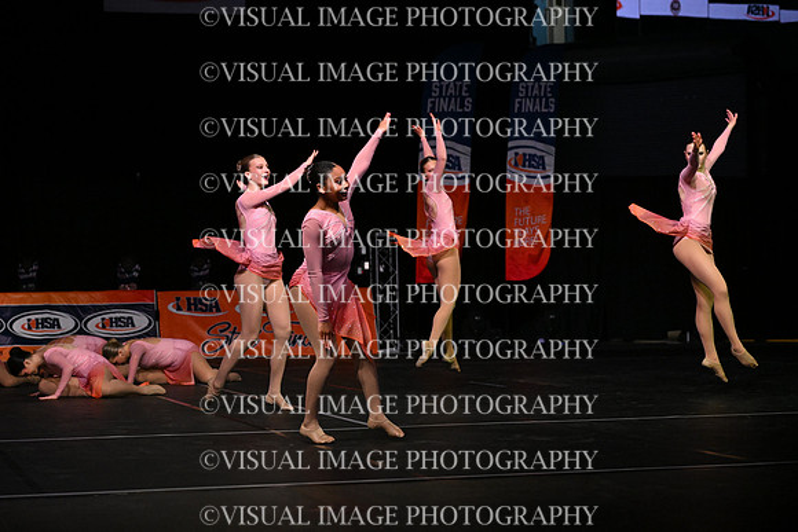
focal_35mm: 86
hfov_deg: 23.6
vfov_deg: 15.9
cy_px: 266
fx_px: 1907
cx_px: 399
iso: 8000
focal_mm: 86
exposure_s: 1/1000
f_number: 4
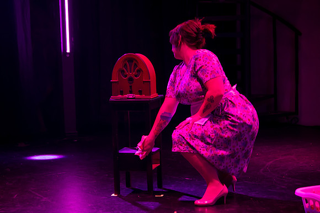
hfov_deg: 19.2
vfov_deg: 12.8
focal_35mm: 107
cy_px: 90
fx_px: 947
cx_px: 135
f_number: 4
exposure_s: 1/125
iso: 4000
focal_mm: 92
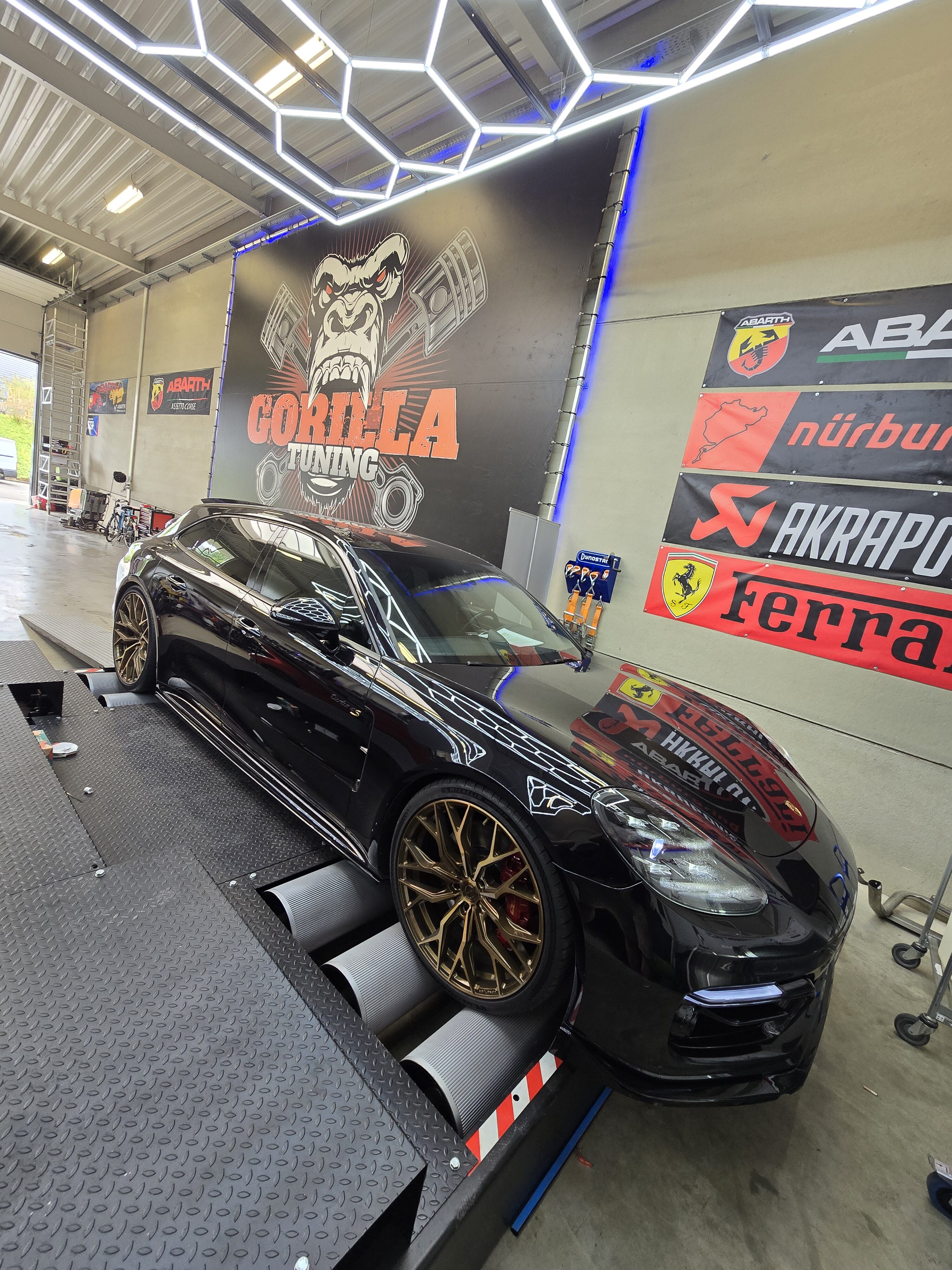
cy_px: 635
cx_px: 476
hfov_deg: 89.9
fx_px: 477
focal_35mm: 13
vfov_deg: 106.2
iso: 64
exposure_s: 1/50
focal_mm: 2.2
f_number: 2.2
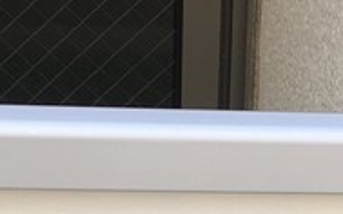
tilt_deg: -38.6
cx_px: 434
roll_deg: -7.5
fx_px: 1822
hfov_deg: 10.5
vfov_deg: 6.3
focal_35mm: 195
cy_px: 551
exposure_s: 1/121
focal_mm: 4.15
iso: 25
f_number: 2.2
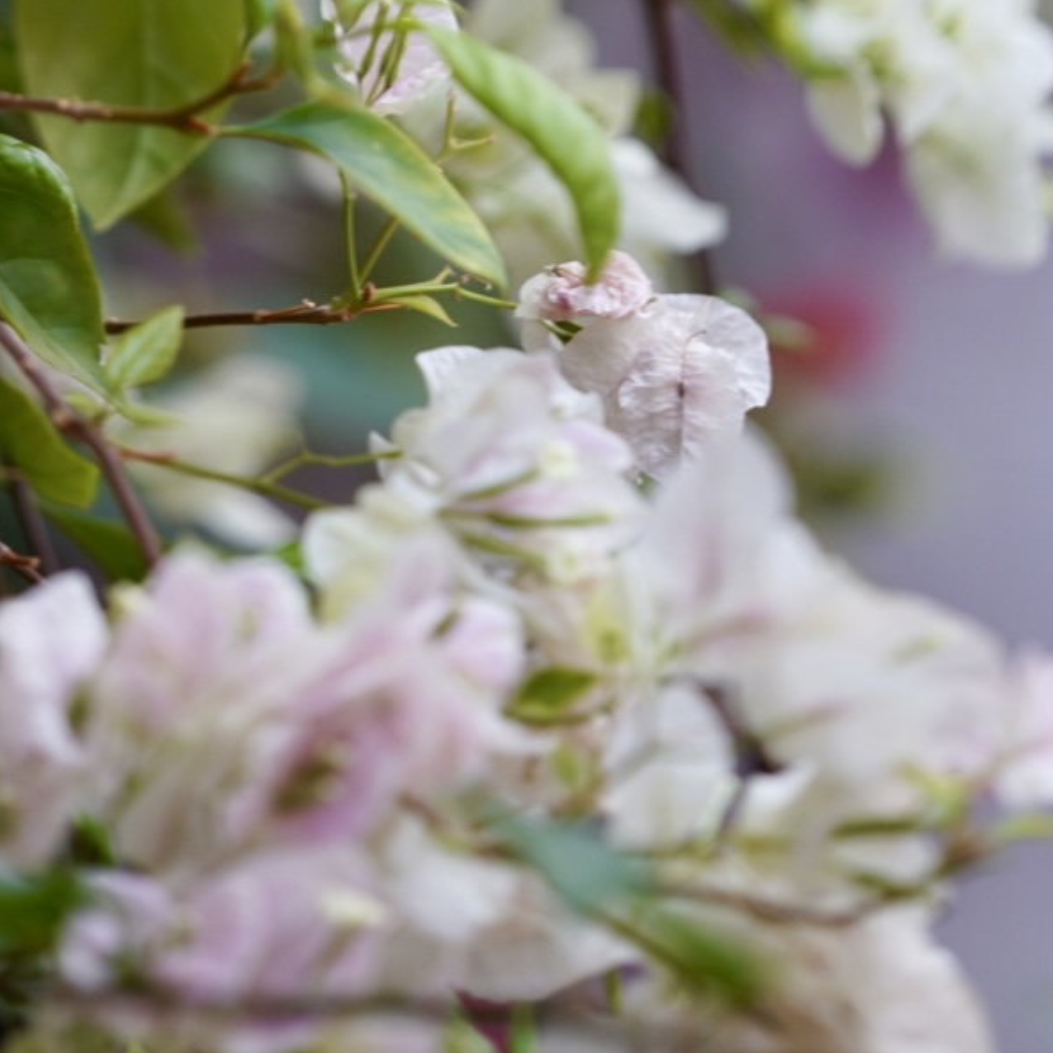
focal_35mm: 464
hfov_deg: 3.8
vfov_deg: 3.8
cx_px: 343
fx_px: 15969
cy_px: -238
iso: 100
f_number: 2.8
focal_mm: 200
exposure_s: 1/50
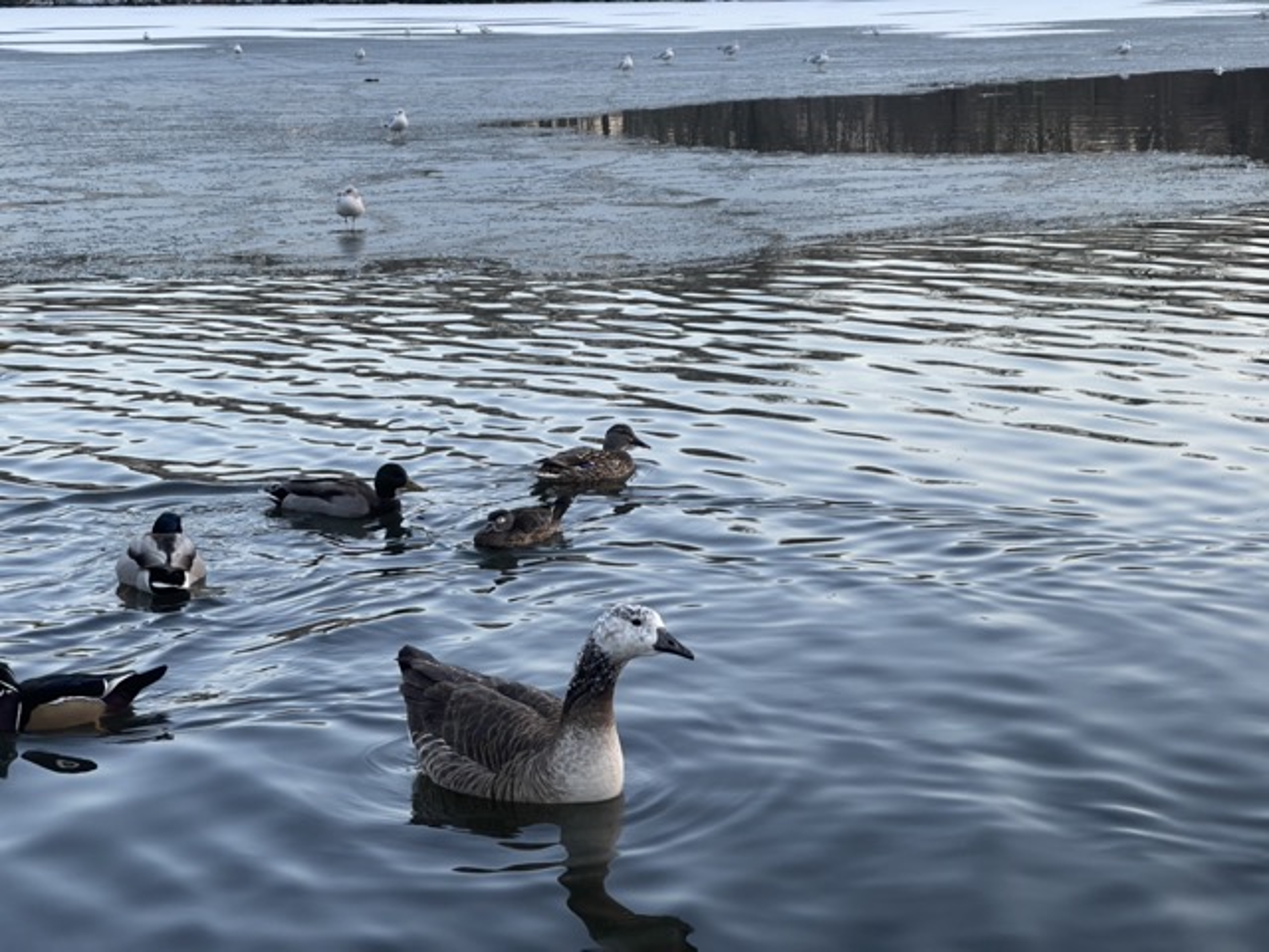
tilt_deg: -12.2
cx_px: 634
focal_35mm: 64
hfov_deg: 30.3
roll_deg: +1.1
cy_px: 476
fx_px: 2346
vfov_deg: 22.9
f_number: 2.2
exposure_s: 1/99
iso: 25
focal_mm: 7.5
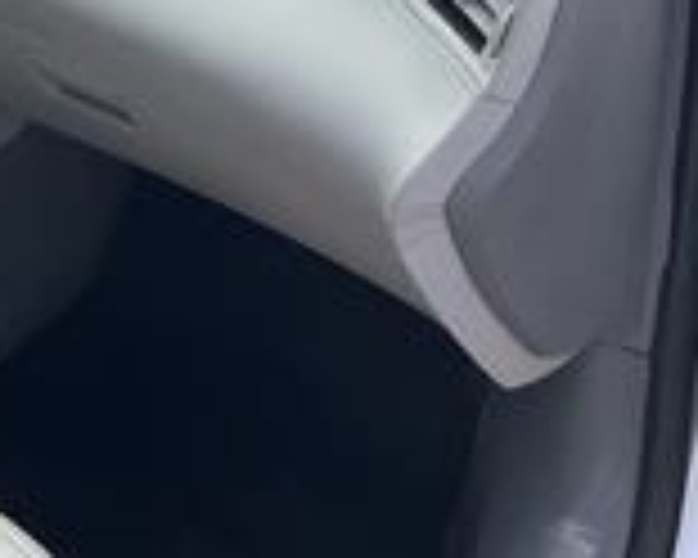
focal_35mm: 73
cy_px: -58
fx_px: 1508
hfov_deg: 24.7
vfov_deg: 20.0
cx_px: -27
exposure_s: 1/378
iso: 25
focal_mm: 3
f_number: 1.8
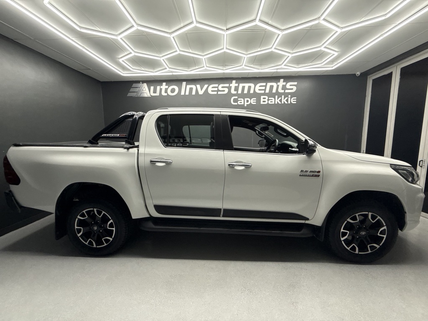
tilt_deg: -6.1
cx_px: 214
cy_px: 160
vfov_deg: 85.7
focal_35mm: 14
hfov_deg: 102.1
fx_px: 173
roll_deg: +0.6
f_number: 2.2
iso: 160
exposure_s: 1/100
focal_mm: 2.22
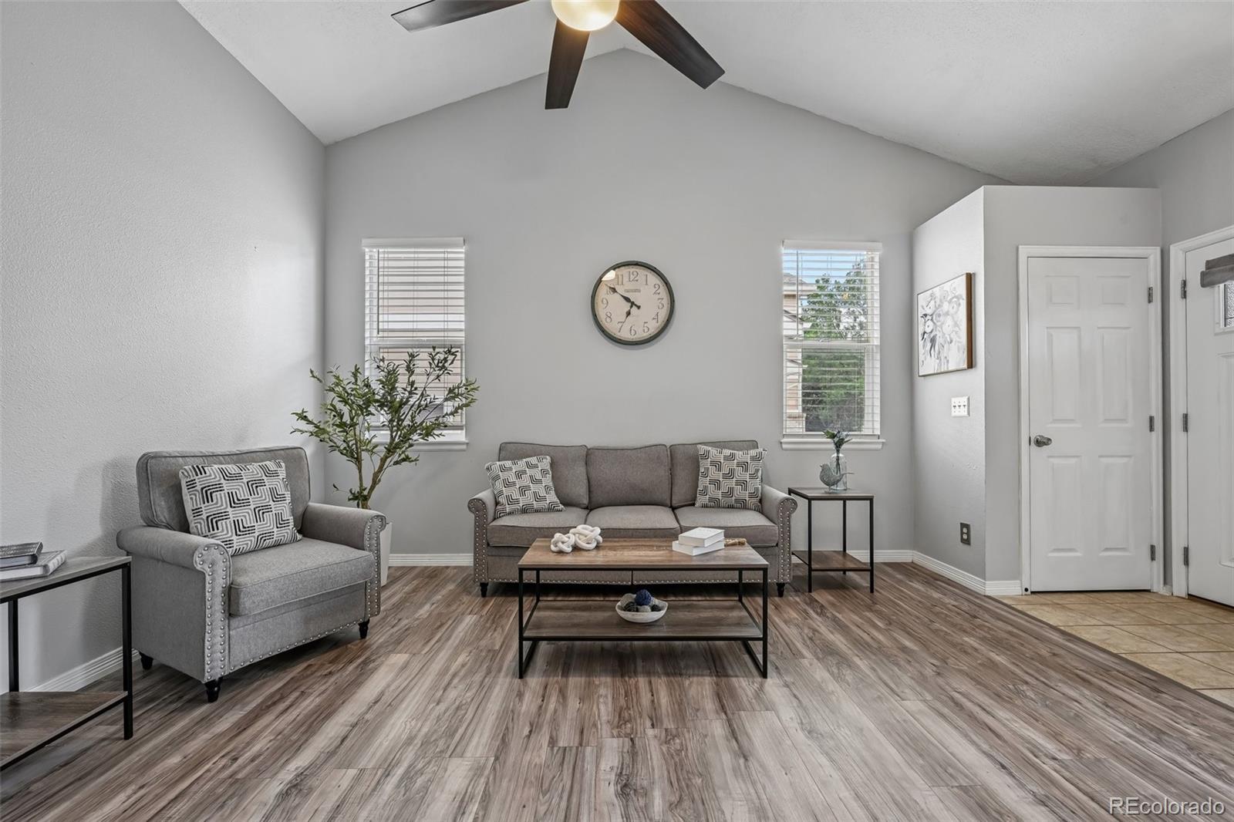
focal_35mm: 14
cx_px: 617
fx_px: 480
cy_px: 411
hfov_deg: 104.3
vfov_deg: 81.2
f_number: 10
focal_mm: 14
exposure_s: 1/13
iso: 400
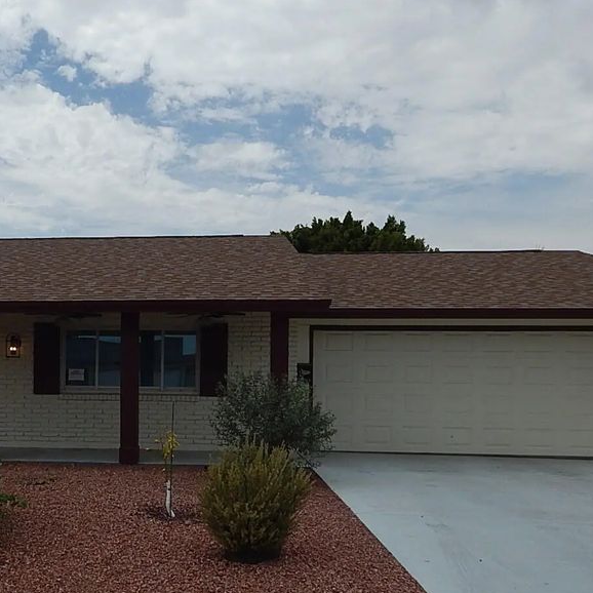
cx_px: 130
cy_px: 377
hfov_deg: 44.1
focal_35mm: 36
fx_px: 698
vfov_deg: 45.6
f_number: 6
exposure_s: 1/1250
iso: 125
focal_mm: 4
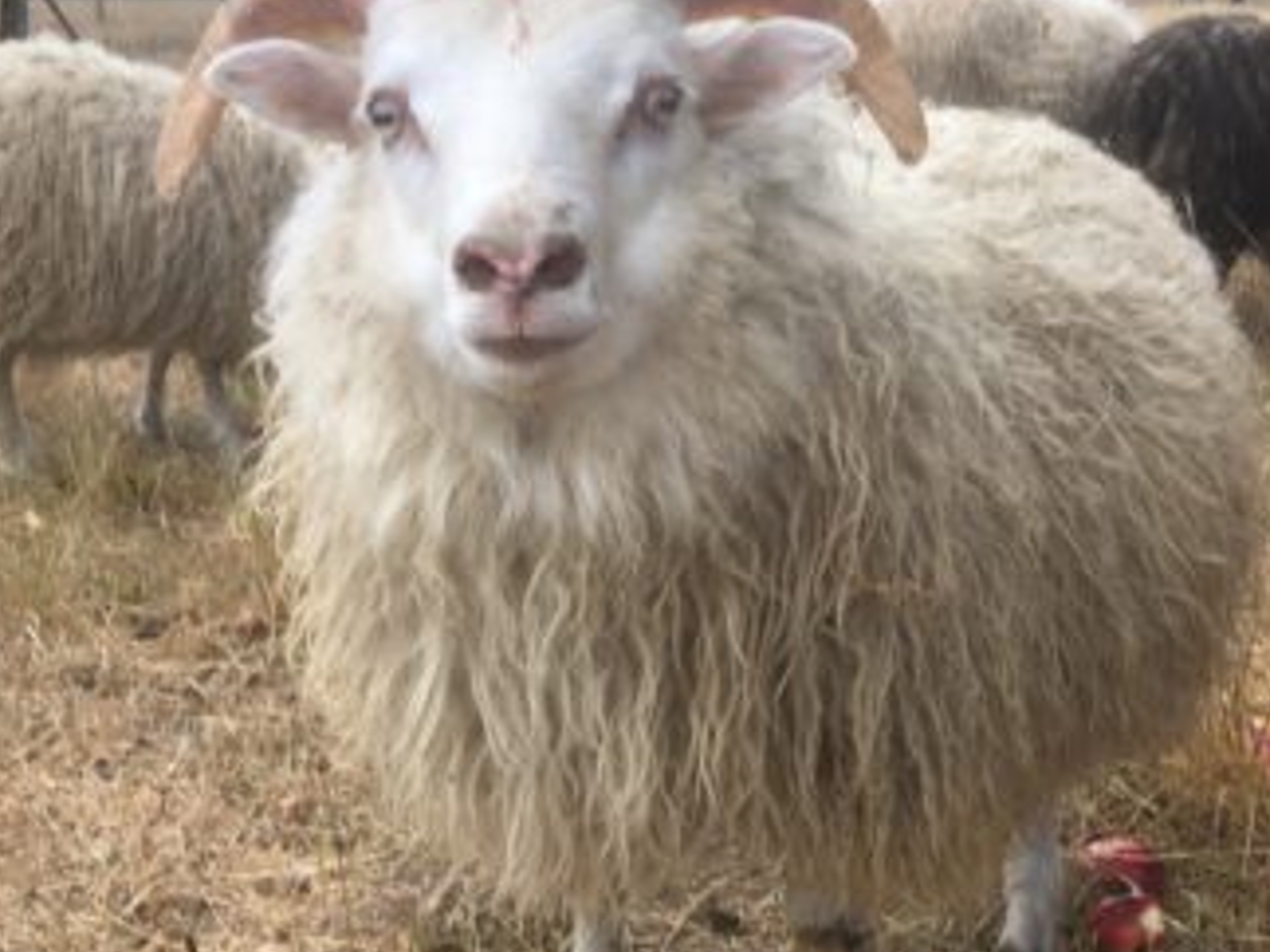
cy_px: 386
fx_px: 1687
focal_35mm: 46
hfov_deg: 41.1
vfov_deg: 31.4
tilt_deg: -13.8
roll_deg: -0.8
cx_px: 535
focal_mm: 4.15
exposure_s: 1/358
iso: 25
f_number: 2.2
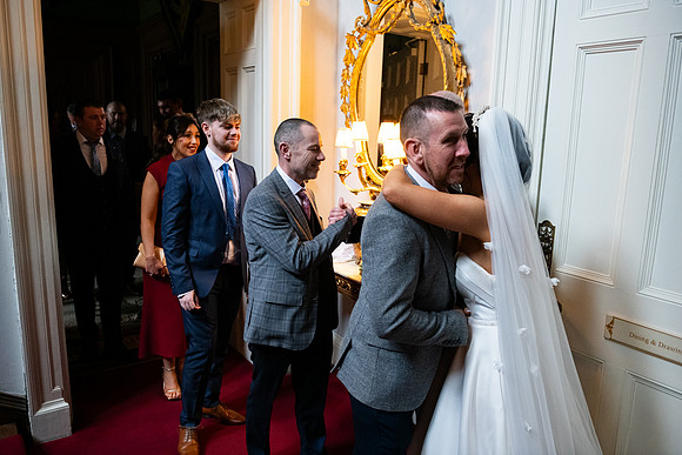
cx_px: 341
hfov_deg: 65.5
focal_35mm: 28
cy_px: 228
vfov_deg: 46.4
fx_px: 531
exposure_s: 1/160
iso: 1600
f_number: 3.5
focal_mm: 28
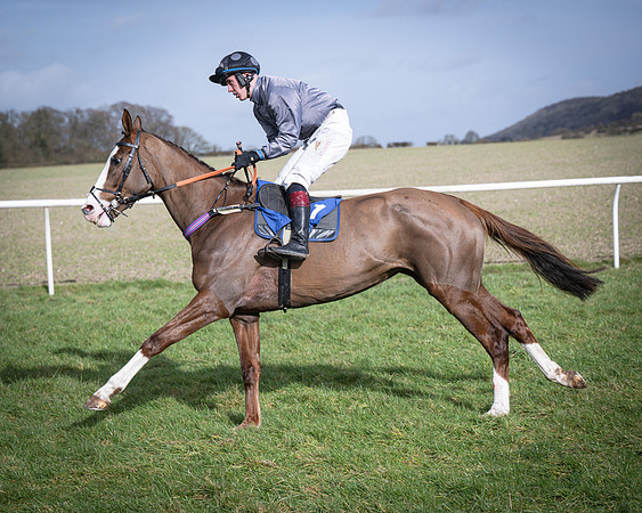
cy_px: 272
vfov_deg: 17.3
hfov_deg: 21.5
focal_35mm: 89
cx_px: 282
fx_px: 1689
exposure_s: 1/2000
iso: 200
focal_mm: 70
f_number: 4
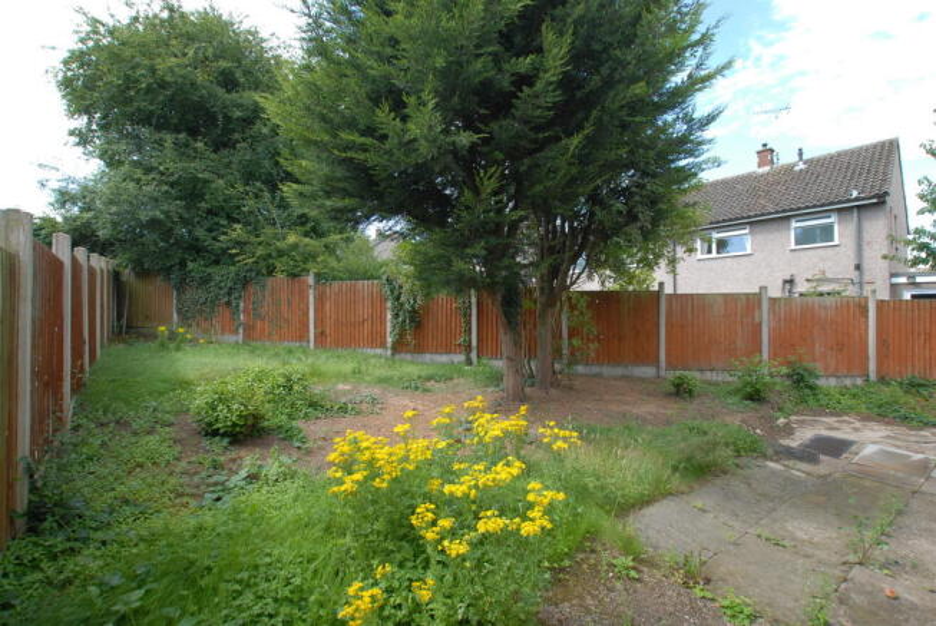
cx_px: 468
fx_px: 390
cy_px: 313
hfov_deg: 100.3
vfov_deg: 77.5
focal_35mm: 15
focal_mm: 10
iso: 125
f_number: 7.1
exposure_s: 1/60
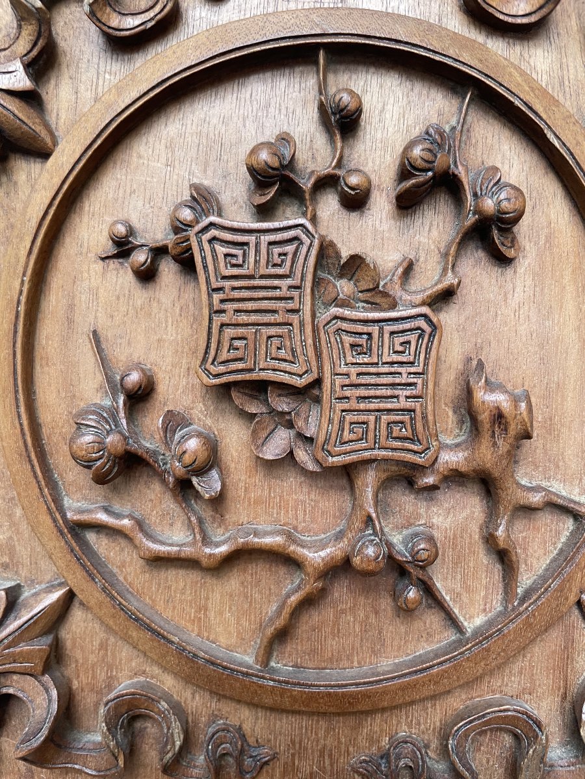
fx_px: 586
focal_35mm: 26
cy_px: 390
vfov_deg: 67.3
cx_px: 292
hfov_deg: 53.1
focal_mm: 4.2
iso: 125
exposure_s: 1/89
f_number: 1.6
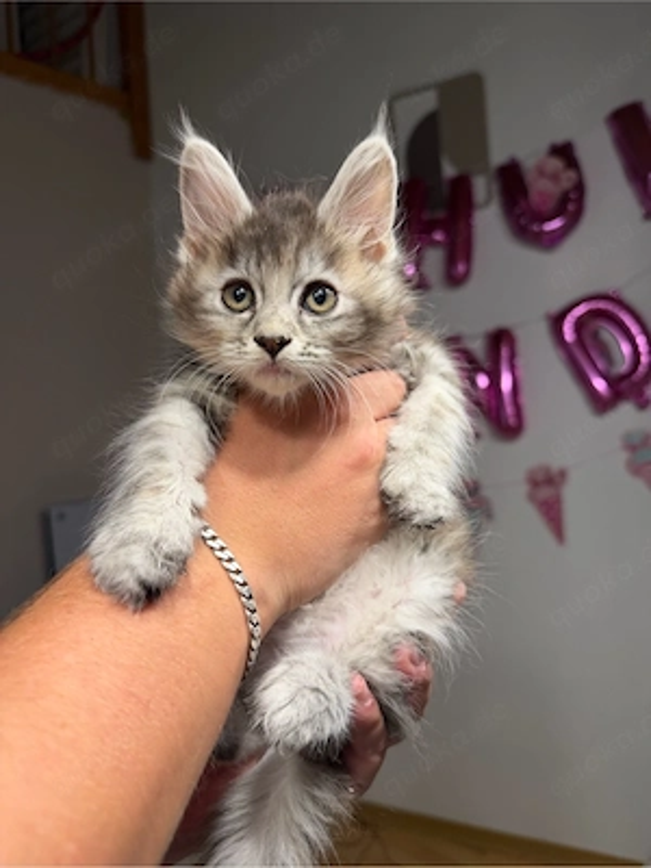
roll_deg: +3.4
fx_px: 602
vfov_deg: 71.6
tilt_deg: -3.7
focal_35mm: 24
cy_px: 434
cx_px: 326
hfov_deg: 56.8
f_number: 1.78
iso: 125
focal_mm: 6.76
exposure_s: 1/50
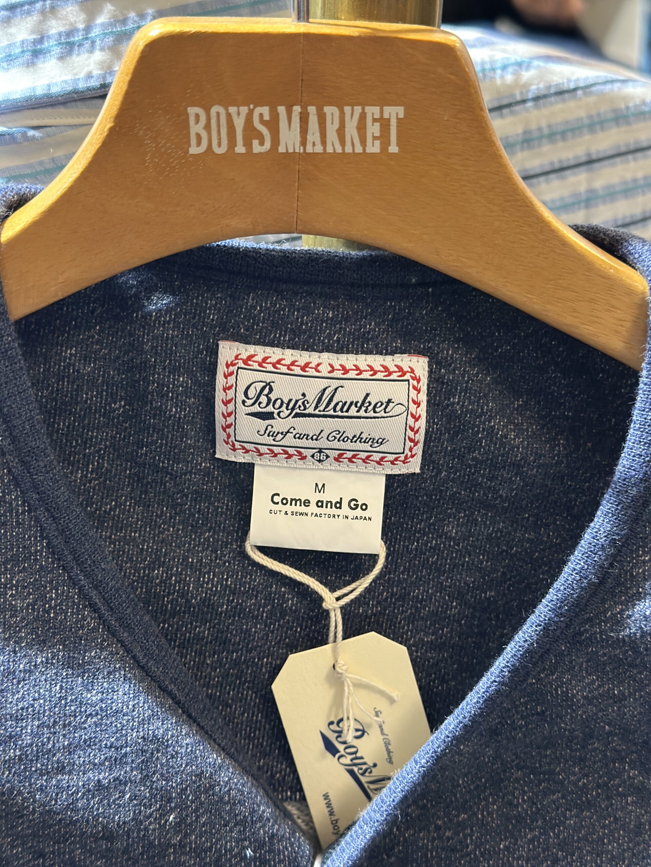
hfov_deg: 30.3
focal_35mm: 48
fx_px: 1204
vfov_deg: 39.7
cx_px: 326
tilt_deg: -22.9
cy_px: 434
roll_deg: -1.8
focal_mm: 6.86
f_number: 1.78
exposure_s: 1/40
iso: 400
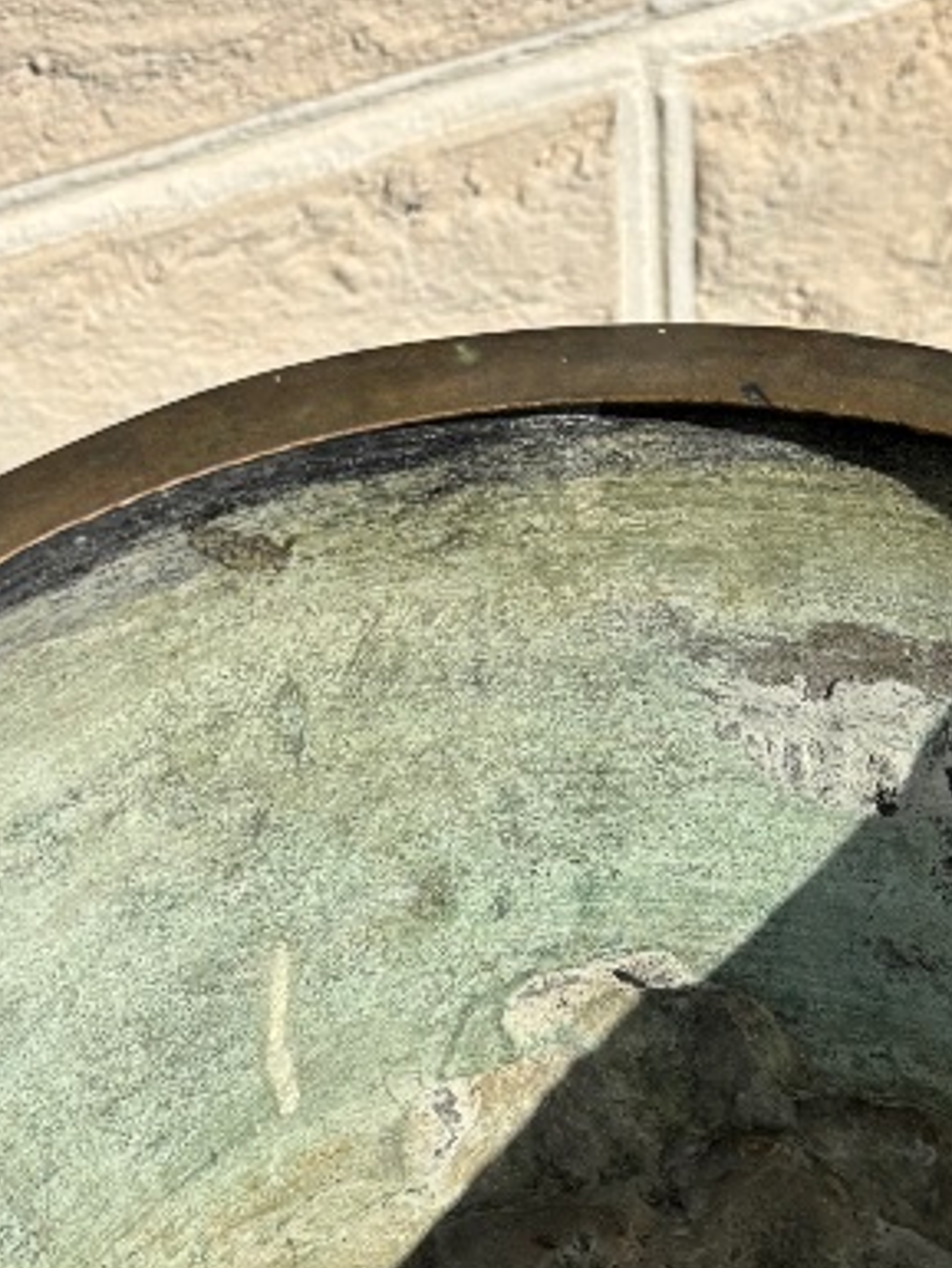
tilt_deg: -60.0
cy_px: 1258
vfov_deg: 23.2
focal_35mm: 81
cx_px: 623
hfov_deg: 18.2
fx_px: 2969
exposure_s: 1/4255
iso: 50
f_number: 1.6
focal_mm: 5.96
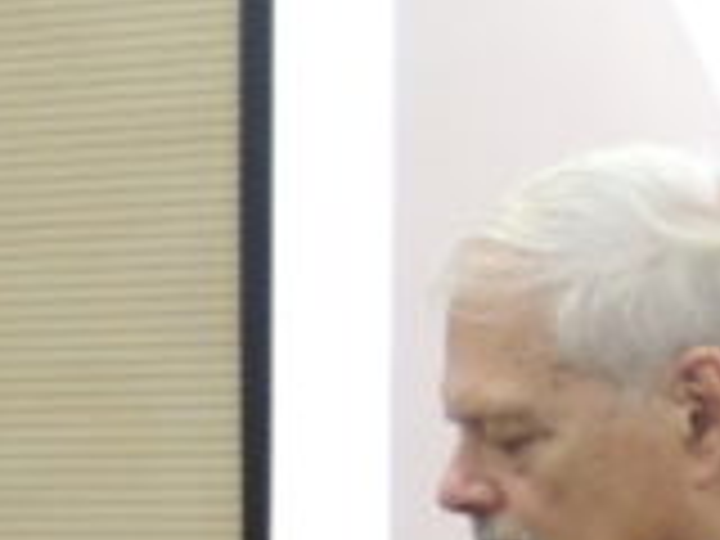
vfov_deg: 4.2
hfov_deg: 5.5
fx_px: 7342
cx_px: -810
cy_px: 778
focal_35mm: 353
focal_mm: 9.8
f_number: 3.7
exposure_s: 1/15
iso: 400
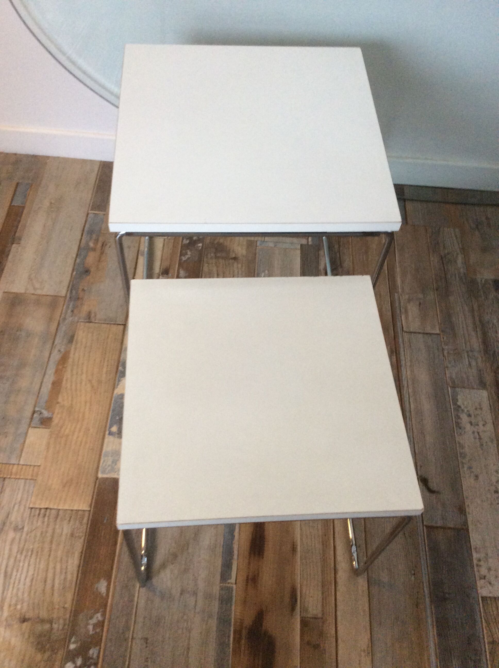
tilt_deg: -56.5
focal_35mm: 32
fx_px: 617
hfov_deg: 44.1
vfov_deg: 56.9
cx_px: 250
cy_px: 334
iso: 160
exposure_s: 1/25
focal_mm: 3.3
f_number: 2.4
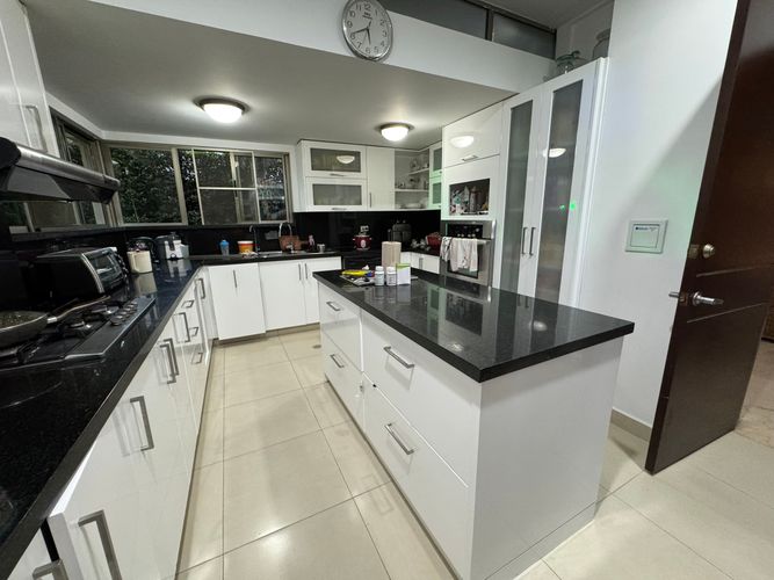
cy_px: 290
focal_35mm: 14
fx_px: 313
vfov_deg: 85.7
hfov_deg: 102.1
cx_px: 387
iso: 500
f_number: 2.2
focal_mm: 2.22
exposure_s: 1/60
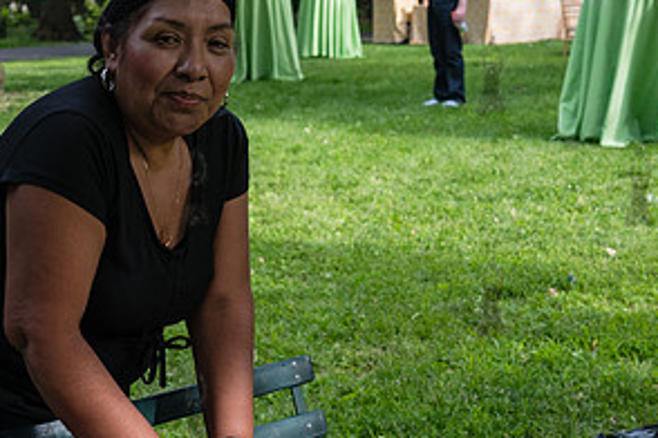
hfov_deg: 25.6
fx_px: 1444
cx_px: 246
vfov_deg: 17.2
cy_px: 135
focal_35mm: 79
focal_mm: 35
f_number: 4
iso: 800
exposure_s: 1/1250
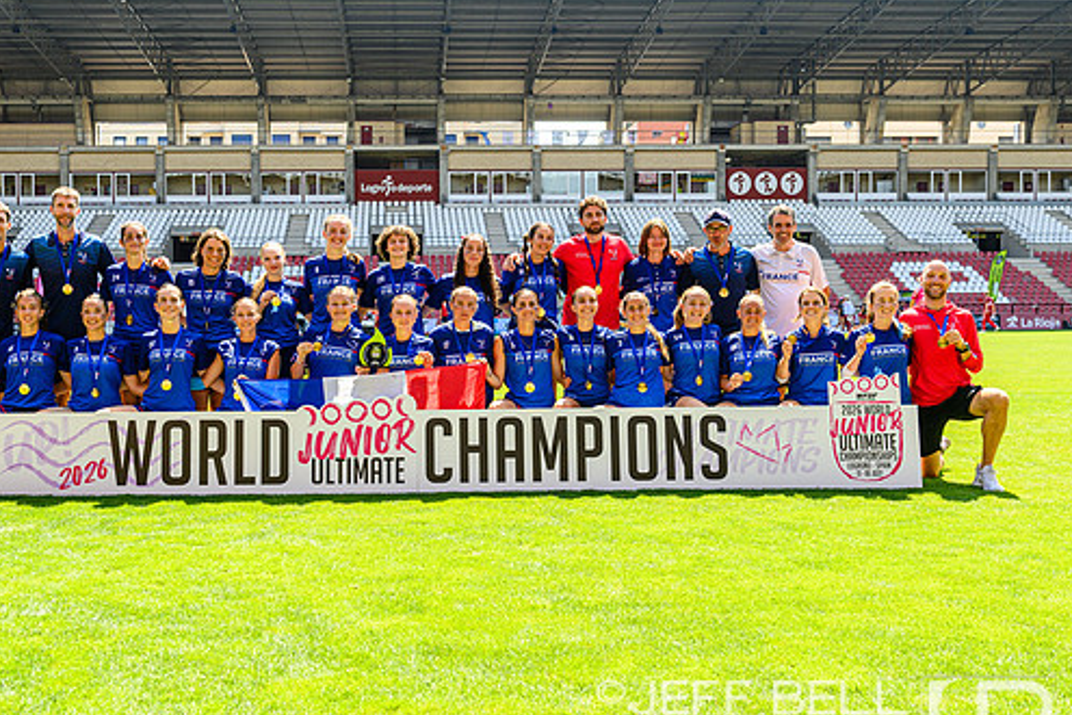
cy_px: 367
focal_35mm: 42
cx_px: 467
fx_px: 1251
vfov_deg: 31.9
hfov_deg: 46.3
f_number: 5.6
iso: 250
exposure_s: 1/320
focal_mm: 35
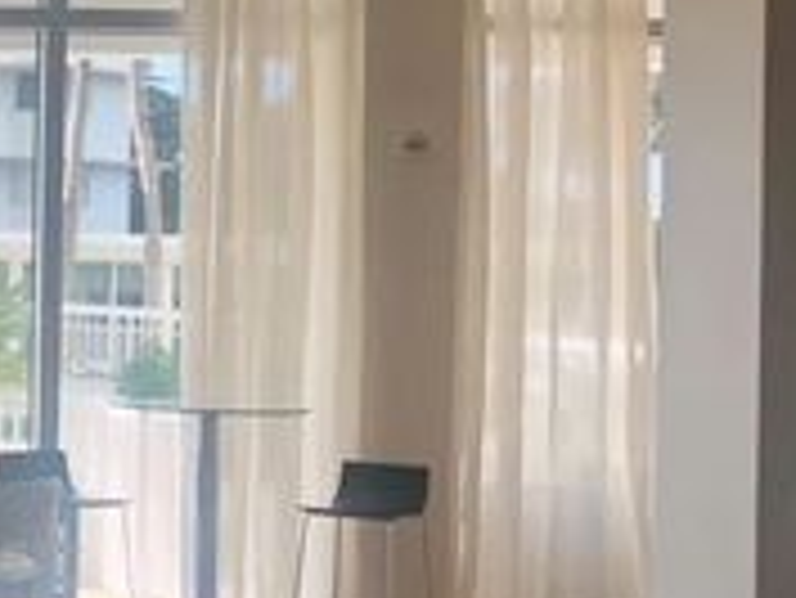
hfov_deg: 17.4
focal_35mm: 101
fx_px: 2324
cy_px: 265
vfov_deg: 14.7
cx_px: -405
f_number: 1.8
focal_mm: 4
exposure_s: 1/120
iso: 25
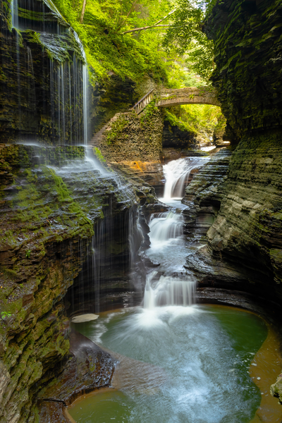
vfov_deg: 49.6
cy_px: 212
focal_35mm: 39
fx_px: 458
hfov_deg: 34.2
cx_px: 141
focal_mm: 26
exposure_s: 1.3
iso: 100
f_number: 6.3
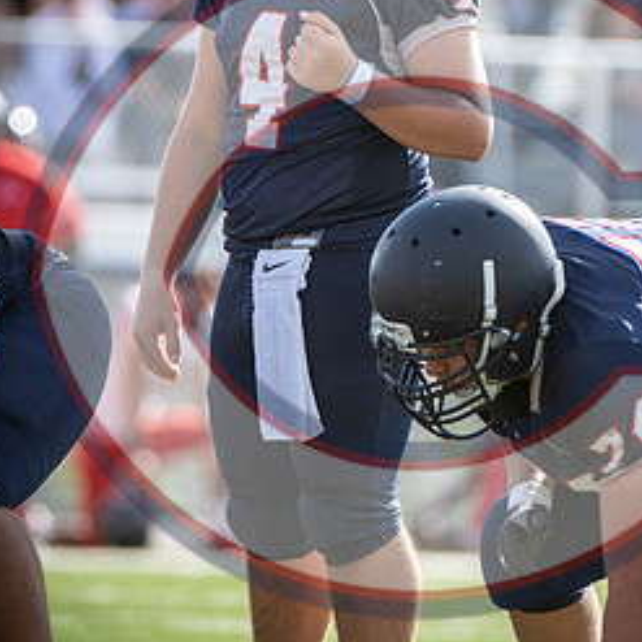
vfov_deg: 2.2
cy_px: 198
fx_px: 16451
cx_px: 363
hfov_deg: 2.2
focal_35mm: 784
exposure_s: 1/1000
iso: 250
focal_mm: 300
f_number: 4
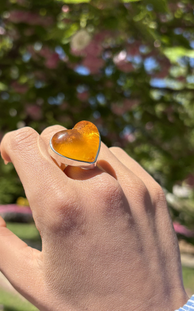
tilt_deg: +2.6
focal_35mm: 44
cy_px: 180
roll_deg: -3.6
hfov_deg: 29.1
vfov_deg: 45.1
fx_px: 372
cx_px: 73
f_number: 1.6
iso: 64
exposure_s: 1/3125
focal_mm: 5.96
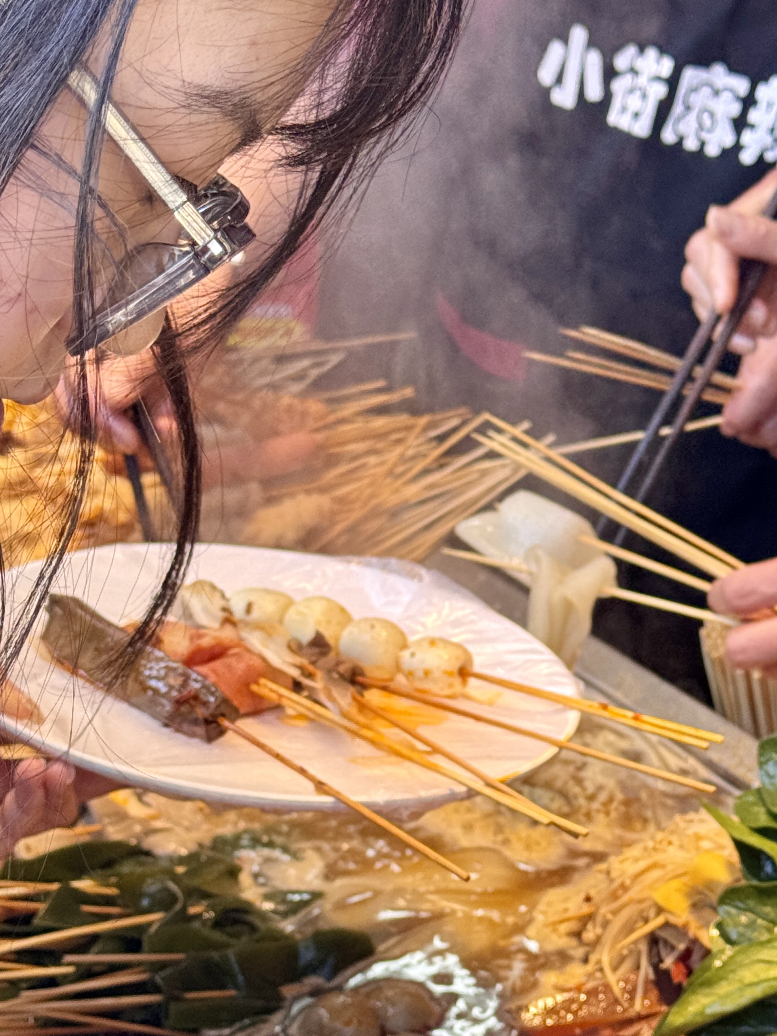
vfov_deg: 24.3
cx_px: 558
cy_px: 682
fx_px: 2394
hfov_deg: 18.3
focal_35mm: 80
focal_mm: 6.76
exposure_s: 1/115
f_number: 1.78
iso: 100
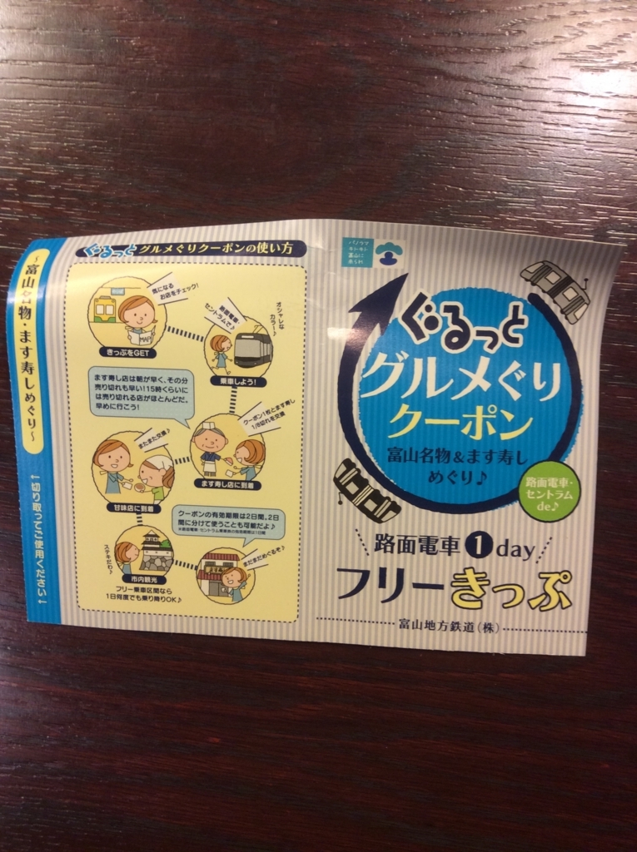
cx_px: 318
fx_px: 787
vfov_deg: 56.9
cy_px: 426
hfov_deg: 44.1
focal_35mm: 32
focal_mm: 3.3
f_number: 2.4
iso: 64
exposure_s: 1/24
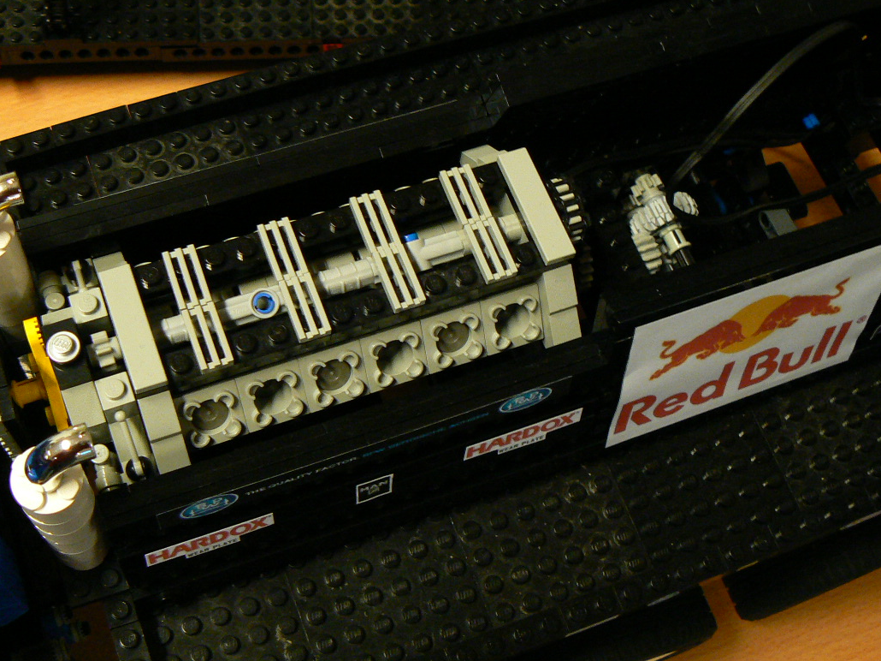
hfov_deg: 41.0
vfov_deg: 31.5
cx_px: 344
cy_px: 313
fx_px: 1170
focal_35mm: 46
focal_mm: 6
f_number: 2.8
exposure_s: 1/15
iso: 200
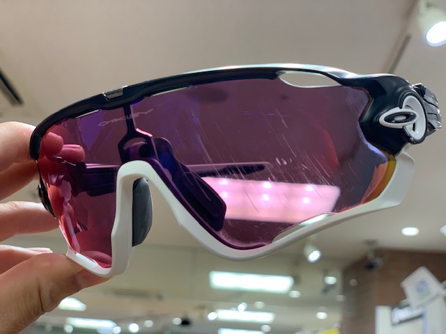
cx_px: 223
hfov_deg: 36.8
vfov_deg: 28.0
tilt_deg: +20.3
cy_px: 167
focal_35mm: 52
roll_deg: -5.4
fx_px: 670
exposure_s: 1/88
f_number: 2.4
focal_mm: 6
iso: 125
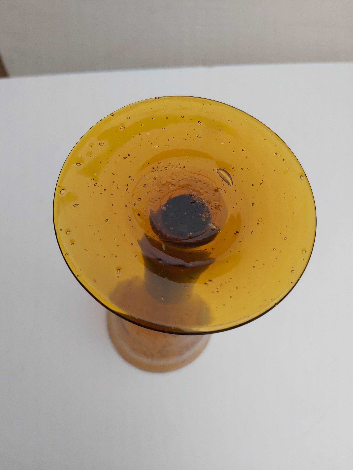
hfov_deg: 53.1
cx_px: 176
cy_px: 235
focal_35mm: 26
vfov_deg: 67.3
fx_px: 354
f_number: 1.7
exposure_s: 1/1315
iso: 64
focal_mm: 3.92
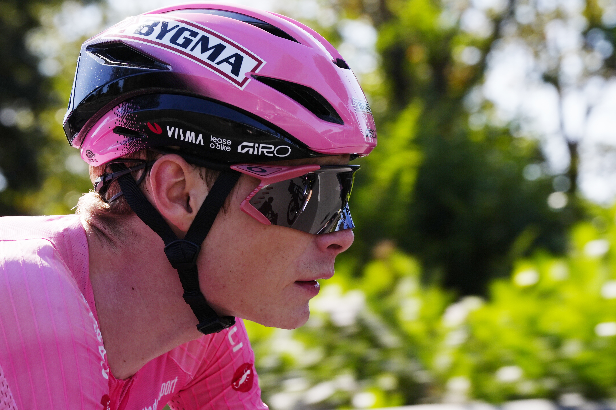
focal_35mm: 200
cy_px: 205
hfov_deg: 10.3
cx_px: 308
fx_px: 3422
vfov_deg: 6.9
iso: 500
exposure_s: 1/320
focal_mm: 200
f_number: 13
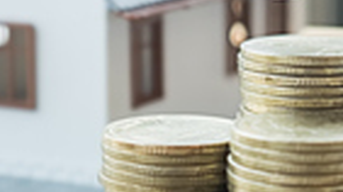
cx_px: 100
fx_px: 1617
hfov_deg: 12.1
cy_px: 16
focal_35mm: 178
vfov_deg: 6.8
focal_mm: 22.3
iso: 160
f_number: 3.2
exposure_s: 1/125
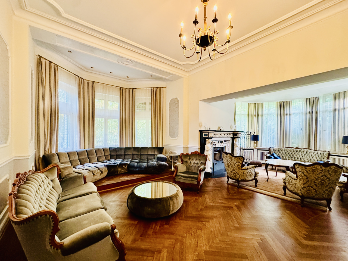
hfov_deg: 102.1
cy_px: 130
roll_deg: -1.0
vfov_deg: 85.7
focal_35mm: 14
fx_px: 141
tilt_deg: +2.2
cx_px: 174
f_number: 2.2
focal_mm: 2.22
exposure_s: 1/50
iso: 400
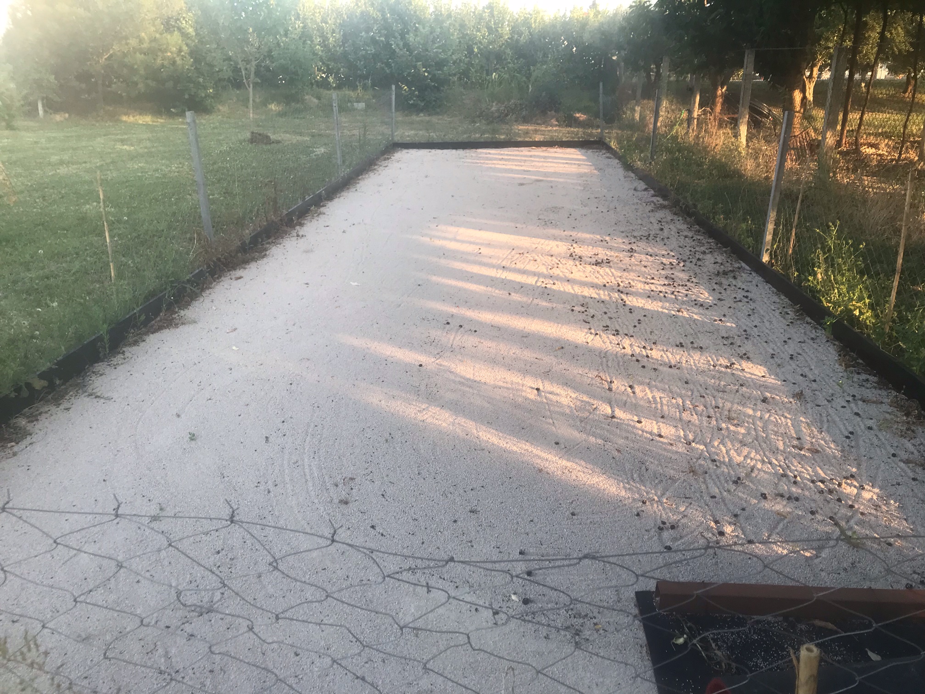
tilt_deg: -20.3
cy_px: 347
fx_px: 748
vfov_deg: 49.7
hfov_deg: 63.4
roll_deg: +0.2
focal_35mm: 28
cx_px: 462
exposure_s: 1/216
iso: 20
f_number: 1.8
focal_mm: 3.99
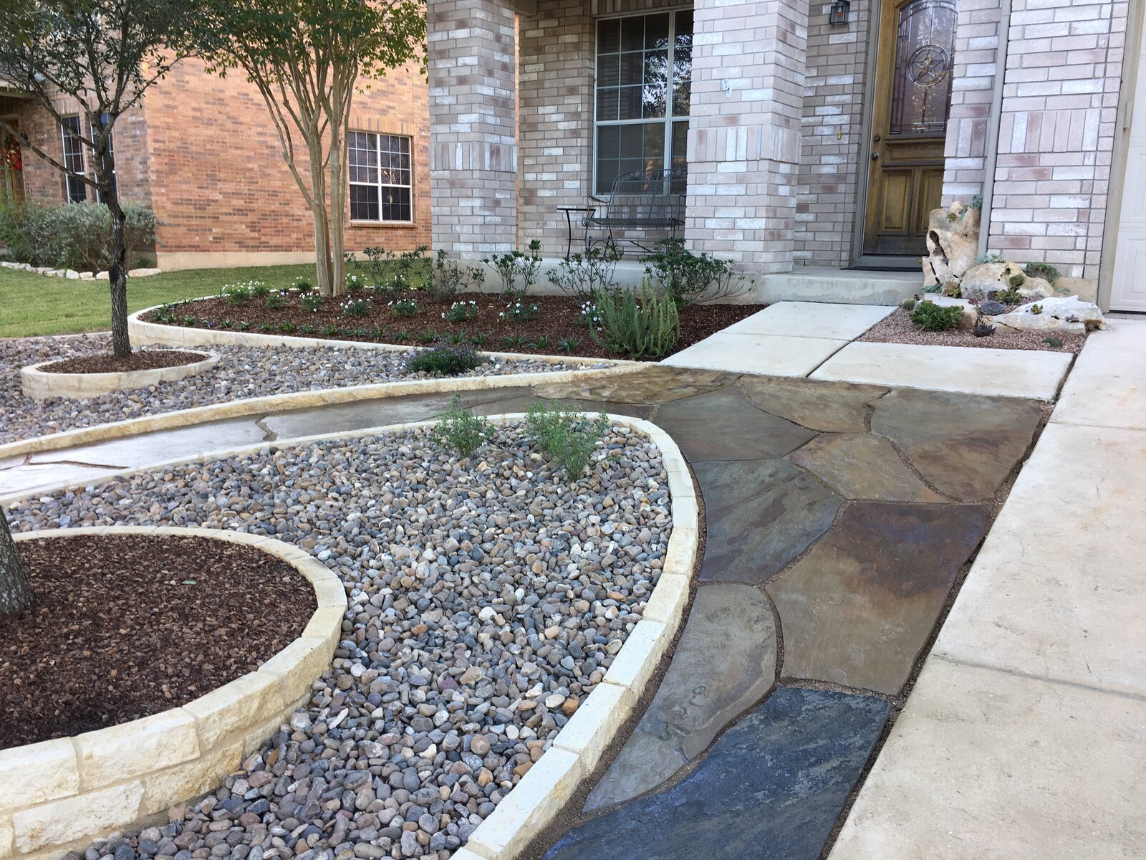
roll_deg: -1.8
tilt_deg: -11.8
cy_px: 430
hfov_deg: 61.7
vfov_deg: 48.2
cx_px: 573
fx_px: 960
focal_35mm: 29
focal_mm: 4.15
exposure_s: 1/60
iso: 25
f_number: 2.2
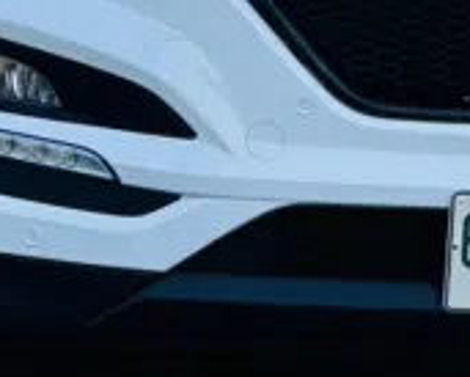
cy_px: -245
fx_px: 3911
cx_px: 297
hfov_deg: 6.9
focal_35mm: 281
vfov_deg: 5.4
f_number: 2.8
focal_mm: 9
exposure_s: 1/121
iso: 32
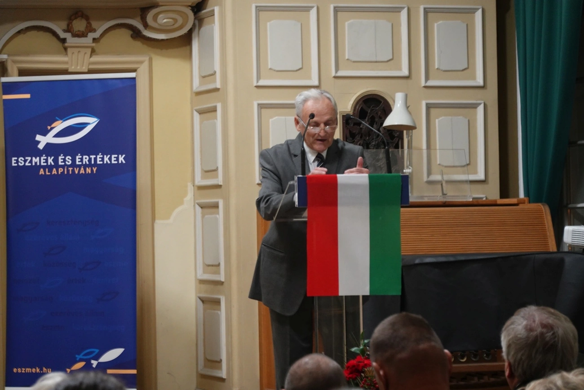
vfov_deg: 9.3
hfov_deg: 13.9
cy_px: 195
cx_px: 292
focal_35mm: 148
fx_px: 2401
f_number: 4.5
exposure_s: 1/25
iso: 800
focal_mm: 53.6
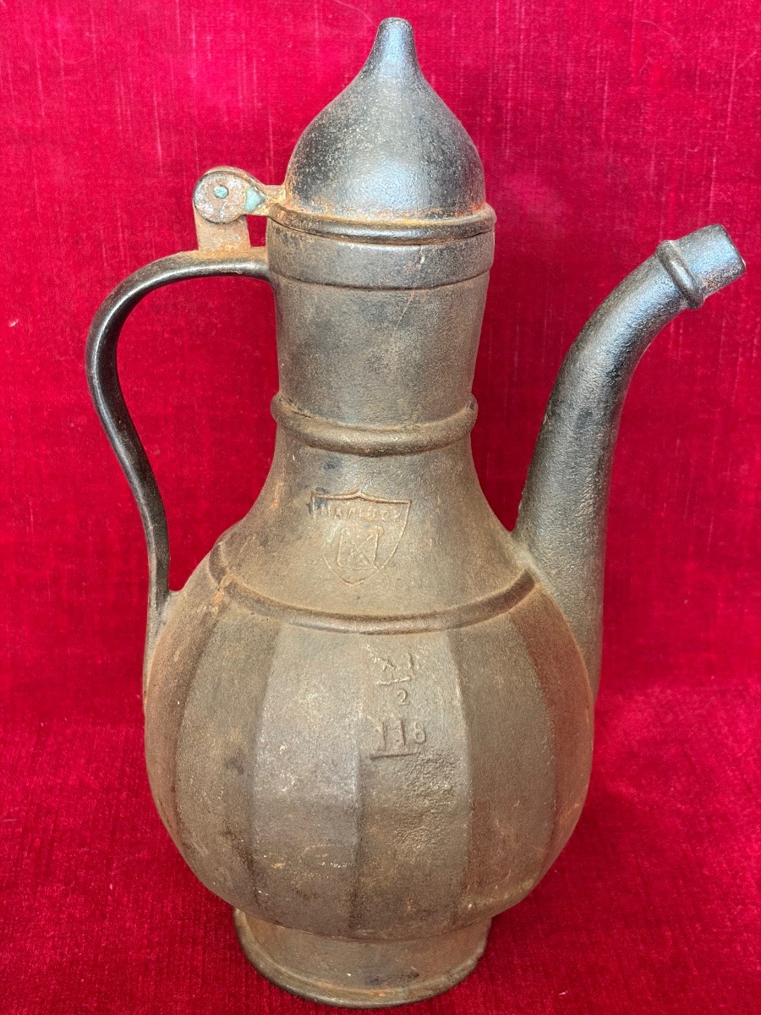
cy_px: 508
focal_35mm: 52
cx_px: 380
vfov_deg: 36.8
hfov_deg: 28.0
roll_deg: +0.6
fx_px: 1524
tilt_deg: -24.5
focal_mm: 5.96
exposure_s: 1/30
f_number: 1.6
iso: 400
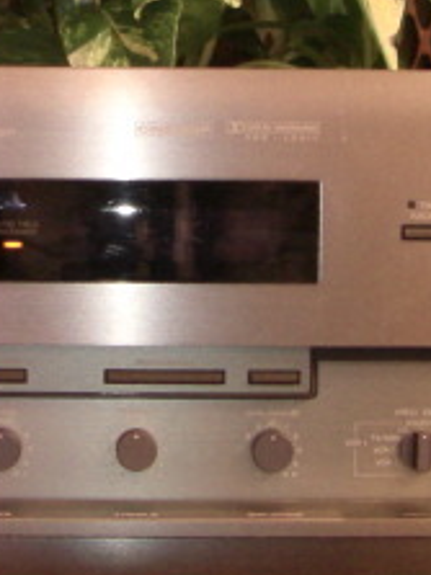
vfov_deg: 18.0
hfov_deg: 13.6
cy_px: 157
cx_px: 168
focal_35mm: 109
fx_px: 1811
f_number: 3.4
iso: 200
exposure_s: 1/10
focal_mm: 6.3
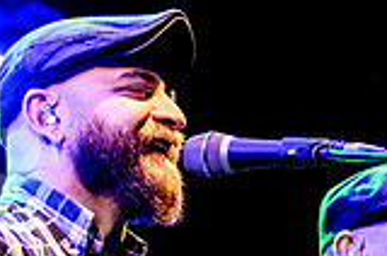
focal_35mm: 405
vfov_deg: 3.4
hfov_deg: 5.1
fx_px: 4345
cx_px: 276
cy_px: 374
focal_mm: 82
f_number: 3.2
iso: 1000
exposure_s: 1/60
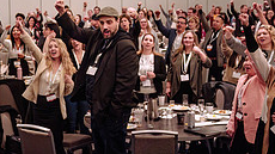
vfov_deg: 16.2
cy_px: 51
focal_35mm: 74
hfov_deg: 28.3
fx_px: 539
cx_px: 79
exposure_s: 1/125
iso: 1600
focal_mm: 24
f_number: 2.8
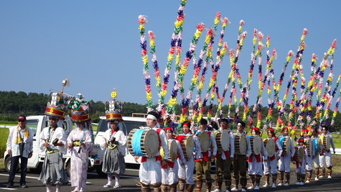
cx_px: 172
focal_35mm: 66
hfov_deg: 31.9
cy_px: 115
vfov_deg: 18.2
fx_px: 597
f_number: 4.5
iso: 80
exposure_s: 1/640
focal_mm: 10.23
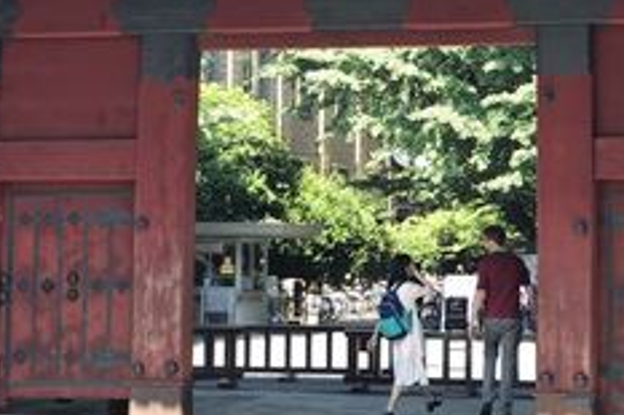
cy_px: 25
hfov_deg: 19.1
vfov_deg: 12.7
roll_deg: -0.7
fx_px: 1853
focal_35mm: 107
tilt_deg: +6.9
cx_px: 394
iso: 32
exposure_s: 1/120
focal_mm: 6.6
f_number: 2.8
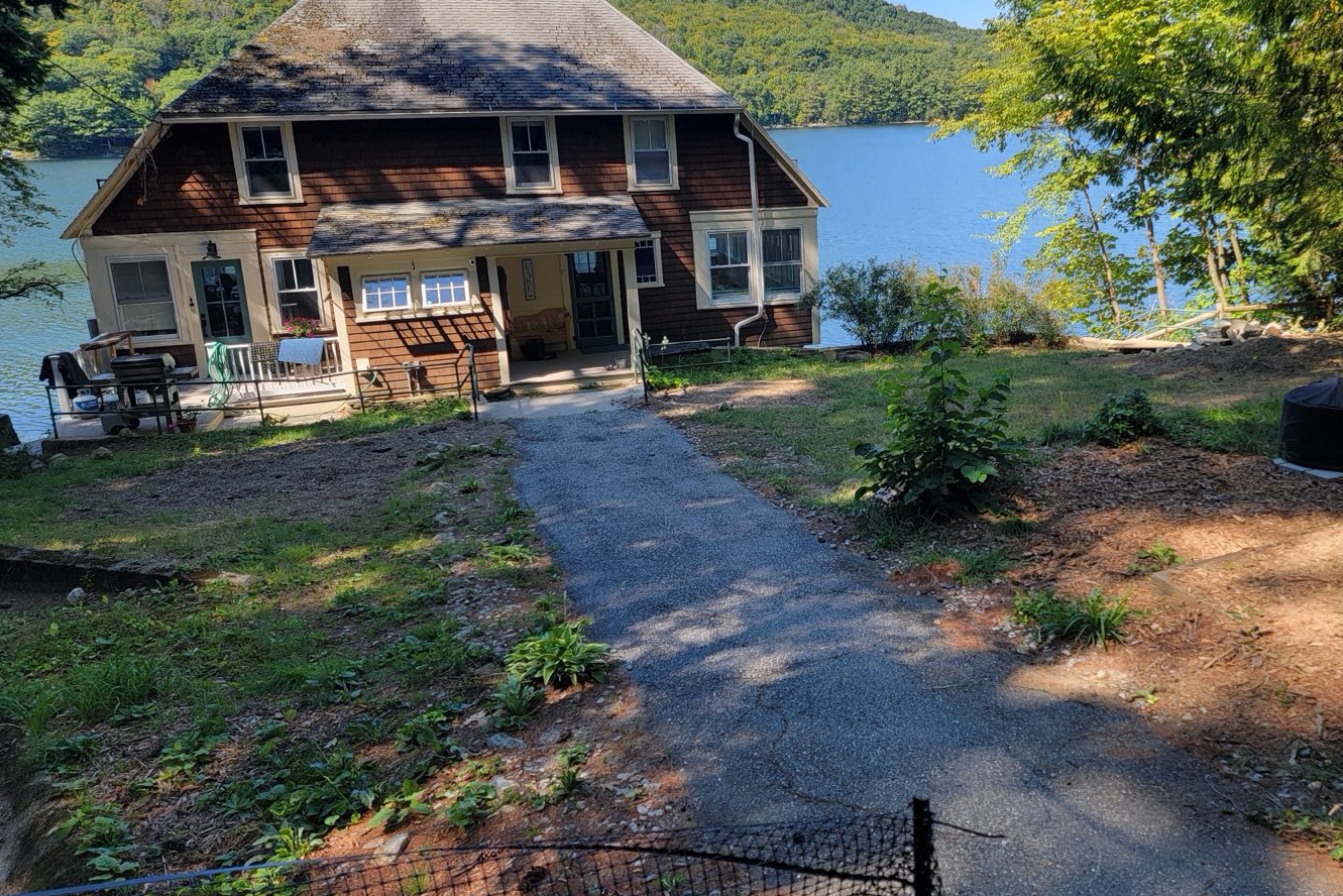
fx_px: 1119
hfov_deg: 61.6
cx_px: 780
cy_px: 379
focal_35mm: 30
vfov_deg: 43.5
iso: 16
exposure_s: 1/270
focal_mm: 6.7
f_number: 1.8
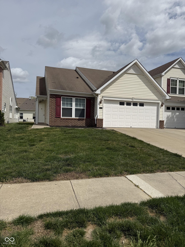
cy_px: 124
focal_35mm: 24
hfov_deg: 56.8
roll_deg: -2.0
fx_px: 171
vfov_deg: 71.6
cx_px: 92
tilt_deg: -0.2
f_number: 1.78
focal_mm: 6.76
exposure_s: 1/11905
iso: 80
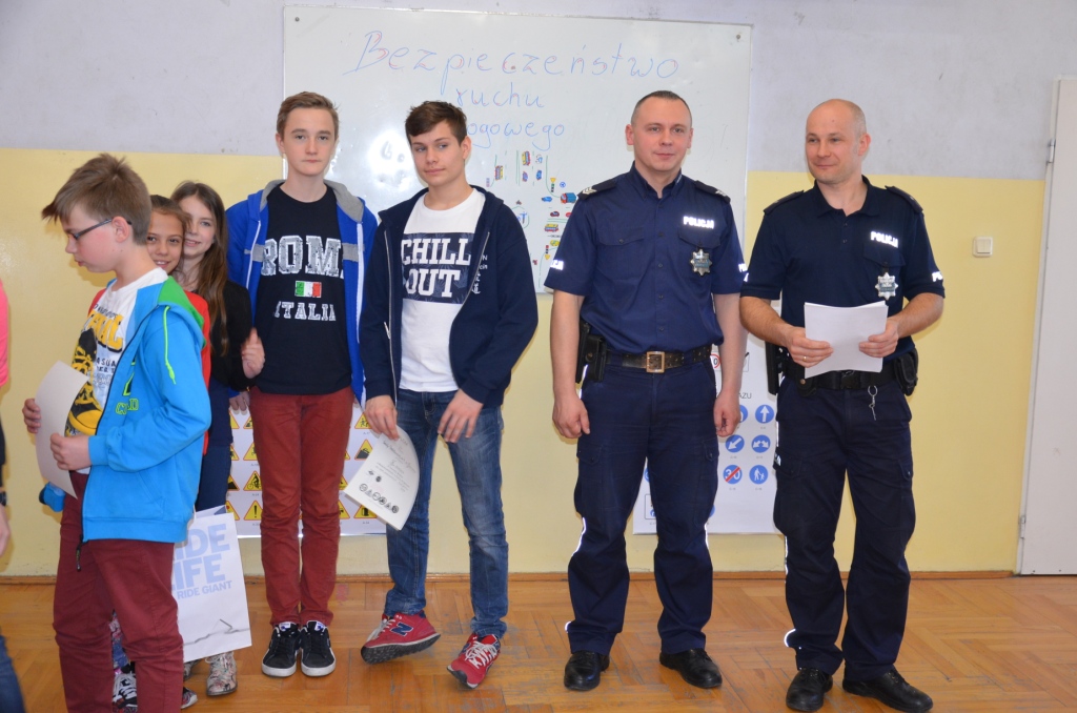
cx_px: 538
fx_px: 1343
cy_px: 356
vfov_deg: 29.7
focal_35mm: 45
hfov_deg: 43.7
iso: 900
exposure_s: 1/60
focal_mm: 30
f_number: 4.2
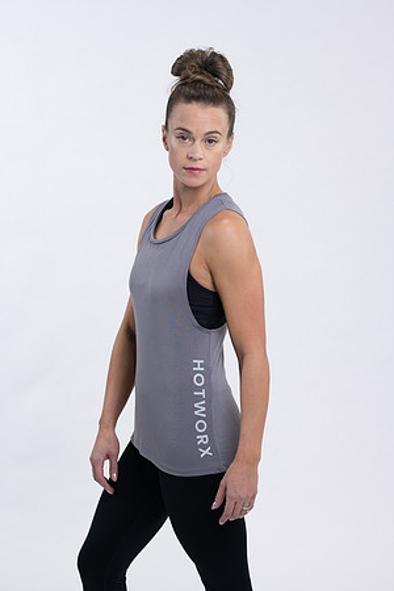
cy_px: 296
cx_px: 197
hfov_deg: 16.1
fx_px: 1395
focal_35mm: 85
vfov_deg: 23.9
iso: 200
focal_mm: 85
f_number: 4
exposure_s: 1/125
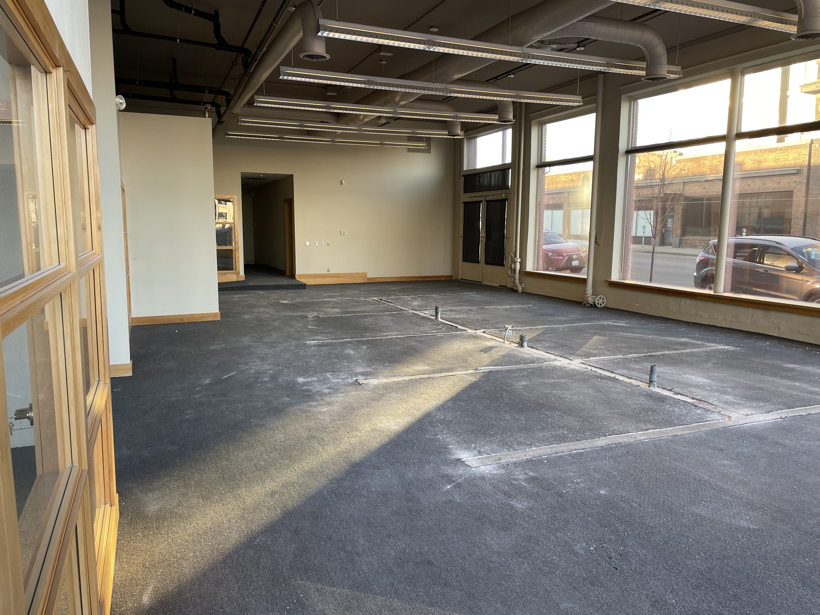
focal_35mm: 26
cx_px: 410
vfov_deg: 53.1
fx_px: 616
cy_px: 308
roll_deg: +0.0
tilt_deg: -6.8
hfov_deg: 67.3
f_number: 1.6
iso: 80
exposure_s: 1/60
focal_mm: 4.2
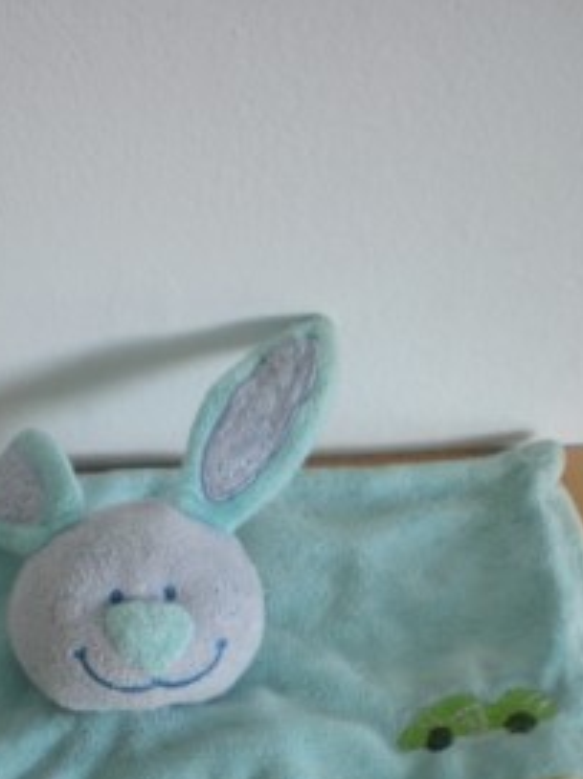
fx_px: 1641
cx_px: 198
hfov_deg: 20.1
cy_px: 719
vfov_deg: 25.7
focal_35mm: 73
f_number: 3.1
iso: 157
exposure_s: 1/61.1
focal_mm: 6.3
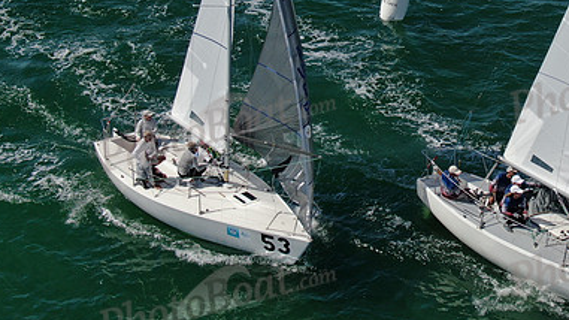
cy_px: 17
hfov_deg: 26.8
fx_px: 1176
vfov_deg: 15.3
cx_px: 424
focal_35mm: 78
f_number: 3.8
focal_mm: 8.42
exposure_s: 1/1600
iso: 100
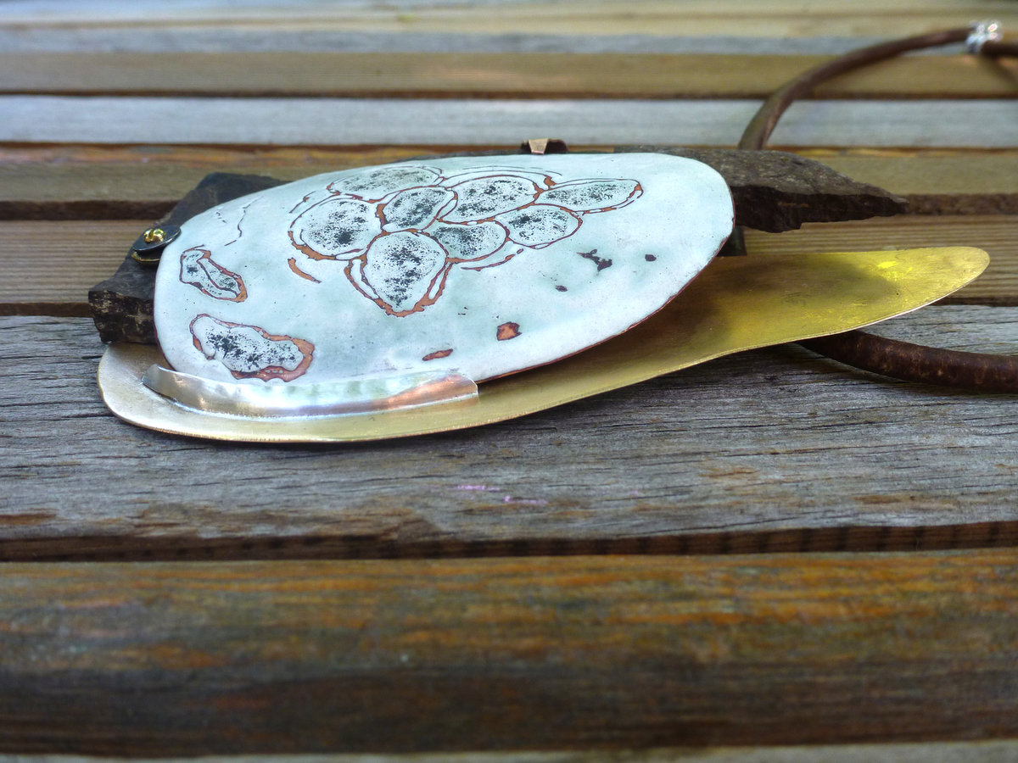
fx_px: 1000
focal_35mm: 34
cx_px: 509
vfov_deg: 41.8
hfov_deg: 54.0
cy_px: 382
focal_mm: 6
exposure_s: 1/60
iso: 200
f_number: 3.7
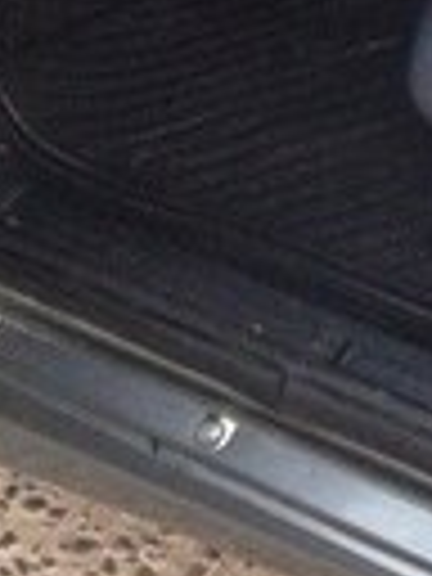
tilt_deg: -29.2
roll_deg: +3.9
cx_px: 644
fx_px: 2130
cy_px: -252
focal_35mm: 128
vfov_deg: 14.5
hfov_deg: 11.1
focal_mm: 4.12
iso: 400
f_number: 2.4
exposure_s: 1/15
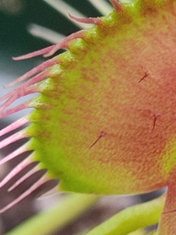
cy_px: 213
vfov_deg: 17.3
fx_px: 759
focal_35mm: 112
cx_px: 198
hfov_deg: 13.0
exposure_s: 1/33
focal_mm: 4.74
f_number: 1.79
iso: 172
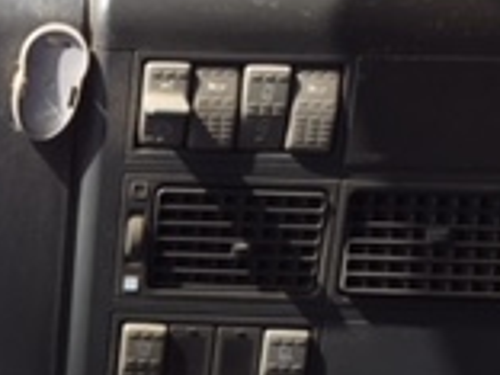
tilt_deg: -41.6
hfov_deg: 15.6
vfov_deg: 12.2
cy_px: 446
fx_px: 1719
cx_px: -183
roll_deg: -1.8
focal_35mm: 119
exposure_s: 1/465
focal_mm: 4.15
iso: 32
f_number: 2.2
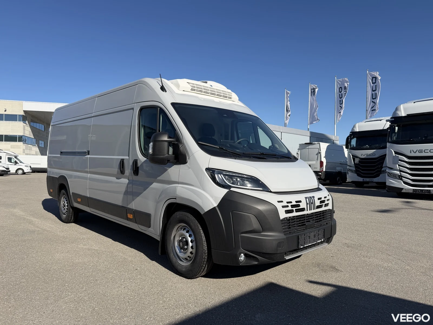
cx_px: 216
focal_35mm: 24
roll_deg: -0.2
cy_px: 162
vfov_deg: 56.8
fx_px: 300
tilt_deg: +0.4
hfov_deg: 71.6
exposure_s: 1/4975
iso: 80
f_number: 1.78
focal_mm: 6.76
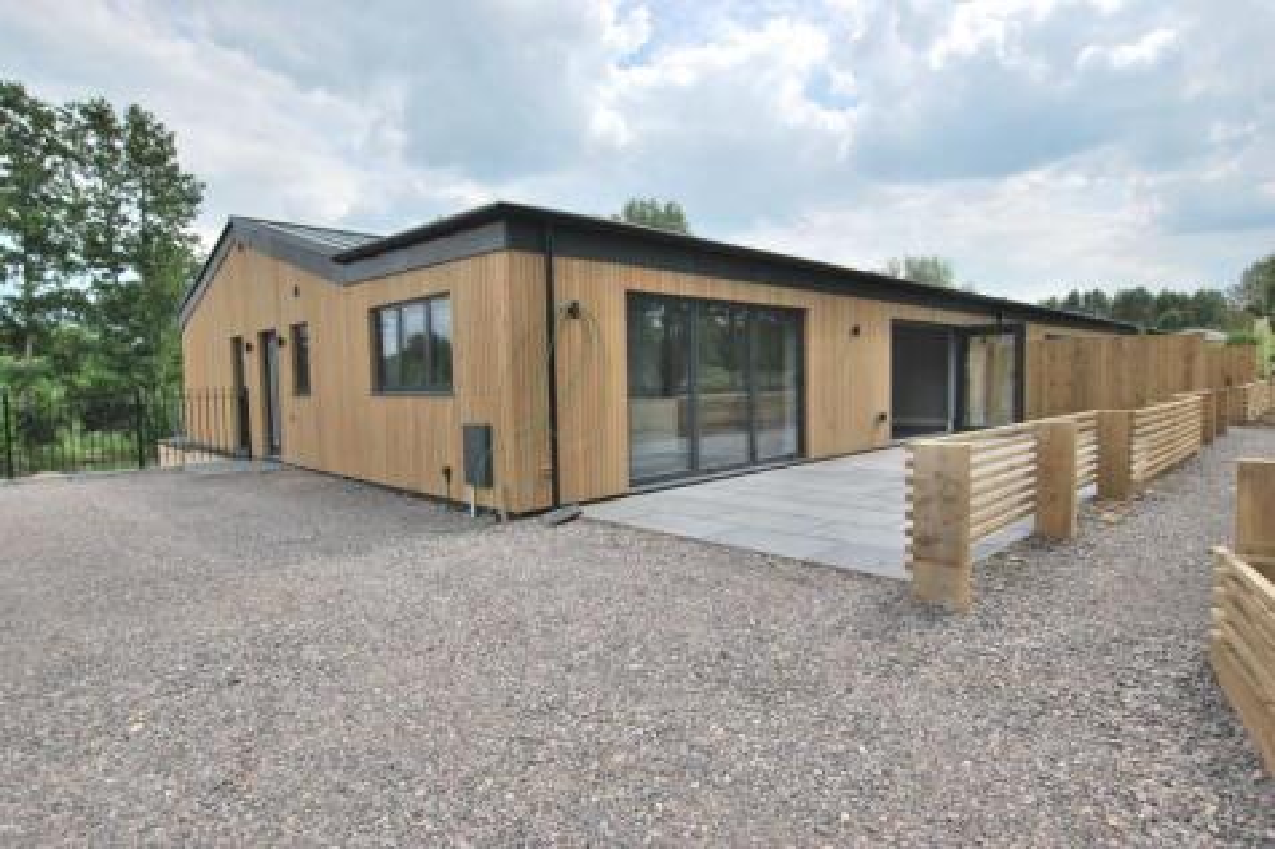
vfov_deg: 63.2
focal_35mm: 20
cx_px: 638
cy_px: 424
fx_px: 690
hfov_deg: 85.4
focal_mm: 13
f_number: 8
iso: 100
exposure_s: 1/250
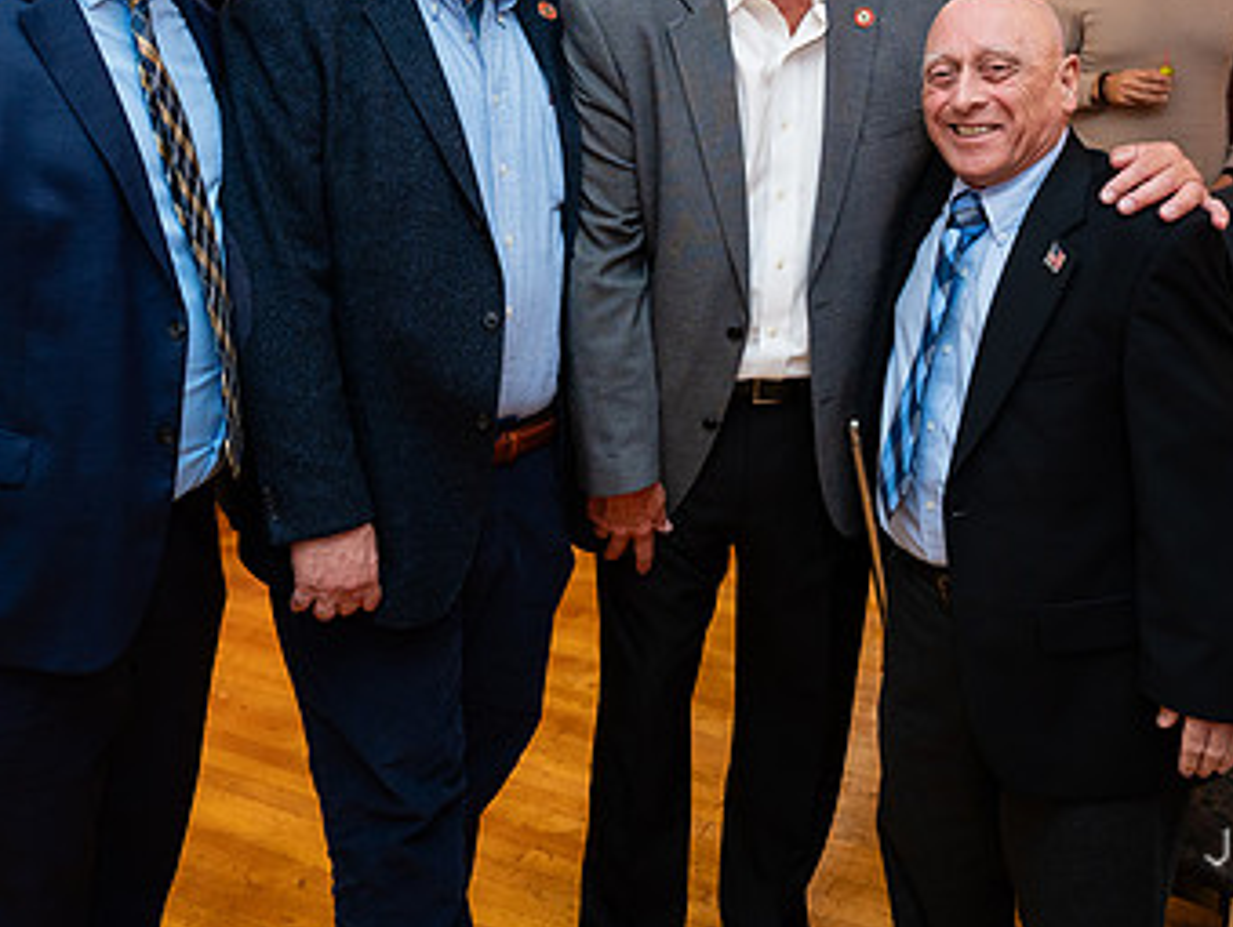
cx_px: 498
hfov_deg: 44.5
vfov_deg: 33.8
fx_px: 1498
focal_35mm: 42
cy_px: 244
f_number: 3.2
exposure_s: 1/200
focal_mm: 25.5
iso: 1250
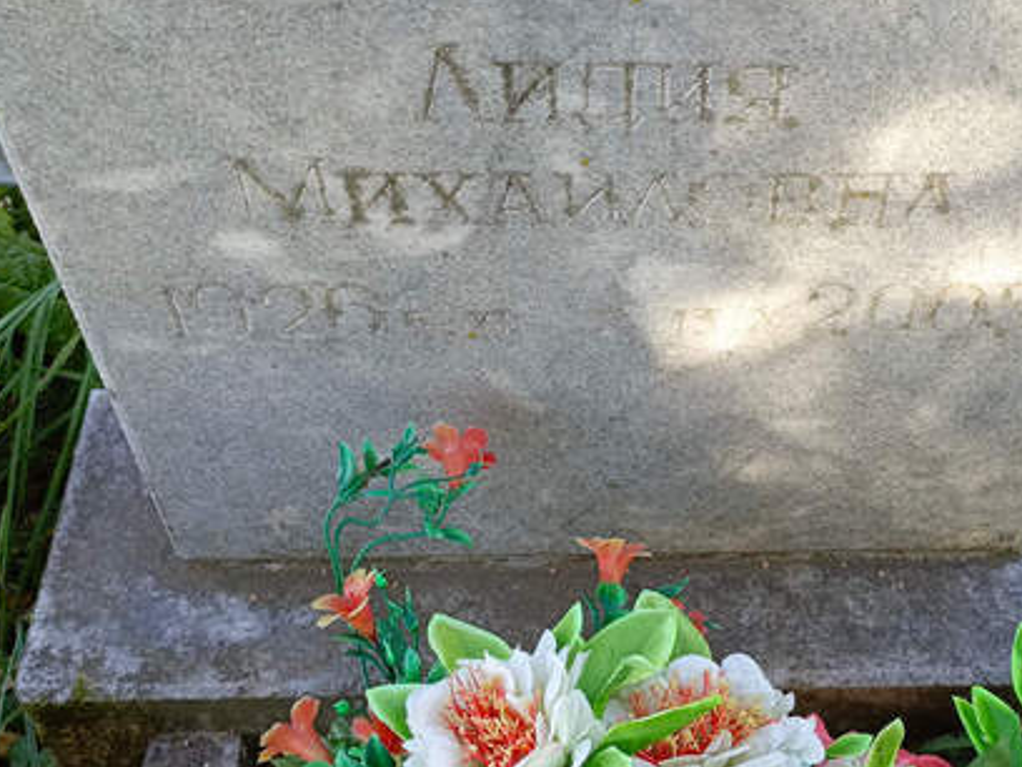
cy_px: 318
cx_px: 709
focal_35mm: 49
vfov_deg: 29.6
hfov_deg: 38.3
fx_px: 1447
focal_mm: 4.76
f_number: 1.69
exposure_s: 1/100
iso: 144
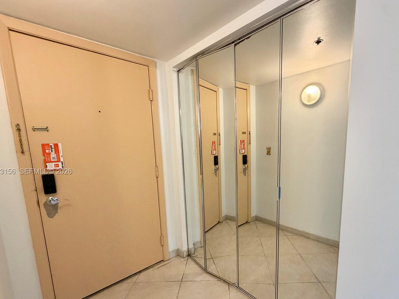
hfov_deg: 90.7
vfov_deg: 74.3
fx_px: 196
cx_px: 220
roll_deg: +1.8
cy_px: 172
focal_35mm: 17
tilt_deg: -7.6
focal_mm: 2.22
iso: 320
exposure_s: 1/88
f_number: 2.2
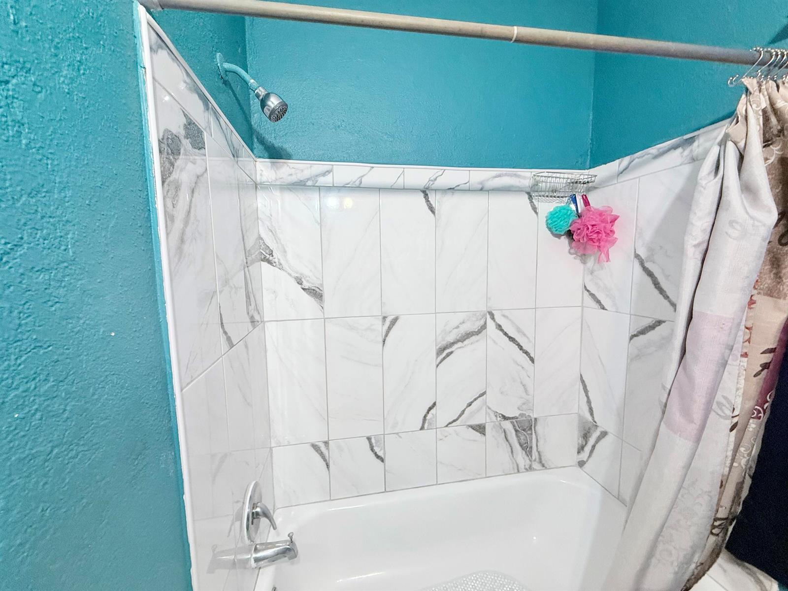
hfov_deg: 102.1
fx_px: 319
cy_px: 296
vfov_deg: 85.7
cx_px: 394
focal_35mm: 14
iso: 250
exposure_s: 1/60
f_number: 2.2
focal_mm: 2.22
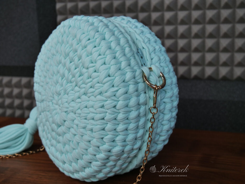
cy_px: 92
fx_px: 326
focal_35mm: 46
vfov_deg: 31.5
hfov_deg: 41.2
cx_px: 122
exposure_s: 1/80
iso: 200
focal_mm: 23
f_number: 4.3
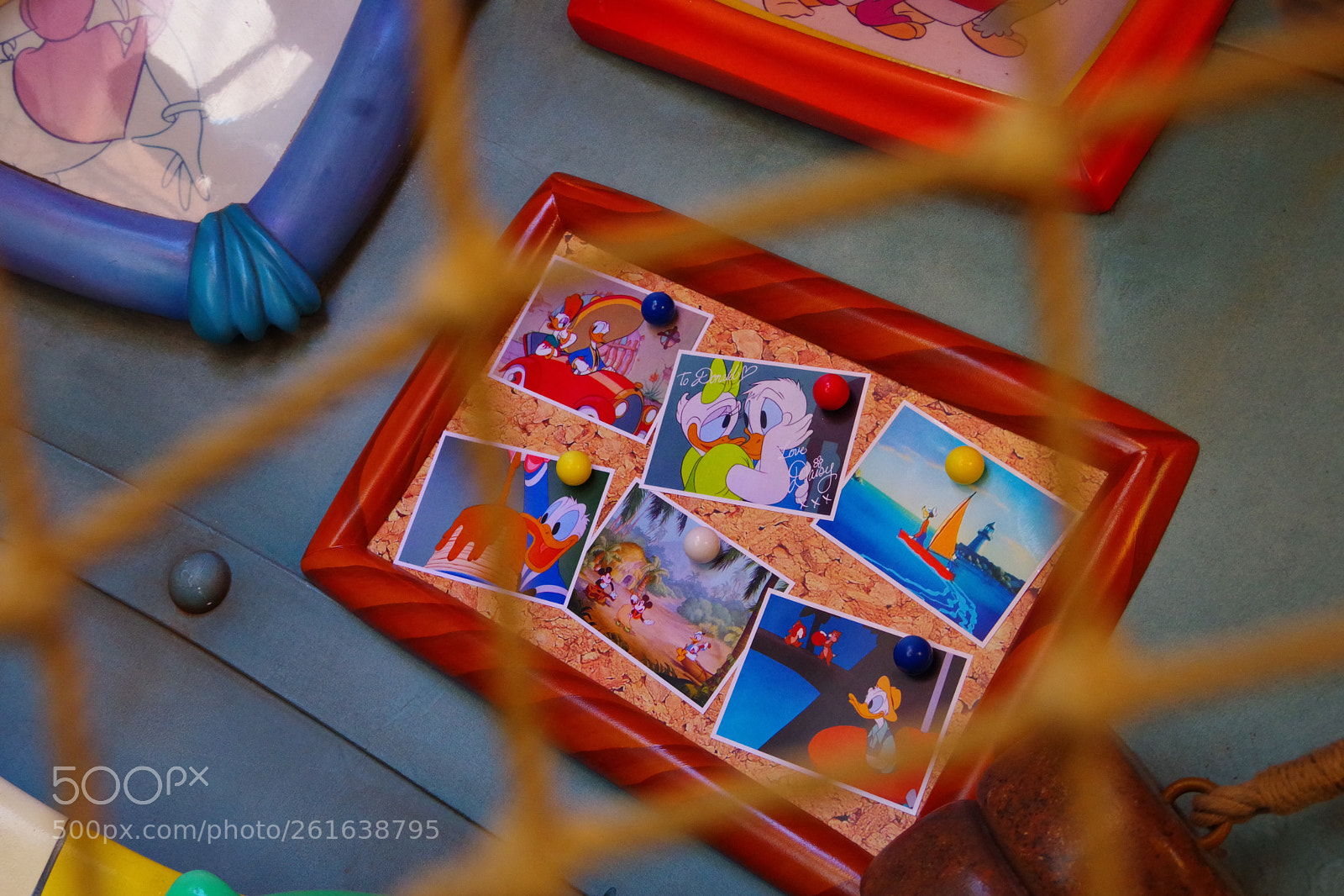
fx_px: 1717
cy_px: 448
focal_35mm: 46
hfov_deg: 42.8
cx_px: 672
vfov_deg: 29.2
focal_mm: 31
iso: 3200
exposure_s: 1/160
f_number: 5.6
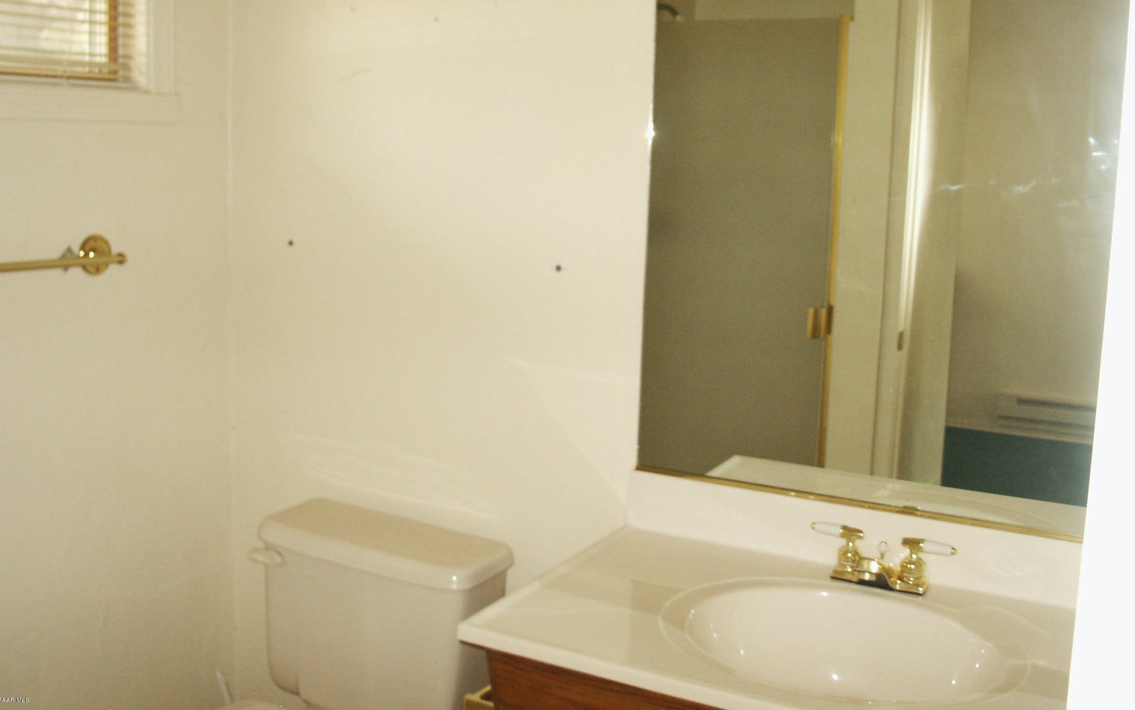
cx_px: 570
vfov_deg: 32.7
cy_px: 281
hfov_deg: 50.4
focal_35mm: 39
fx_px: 1206
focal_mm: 7.18
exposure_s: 1/45
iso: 200
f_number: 3
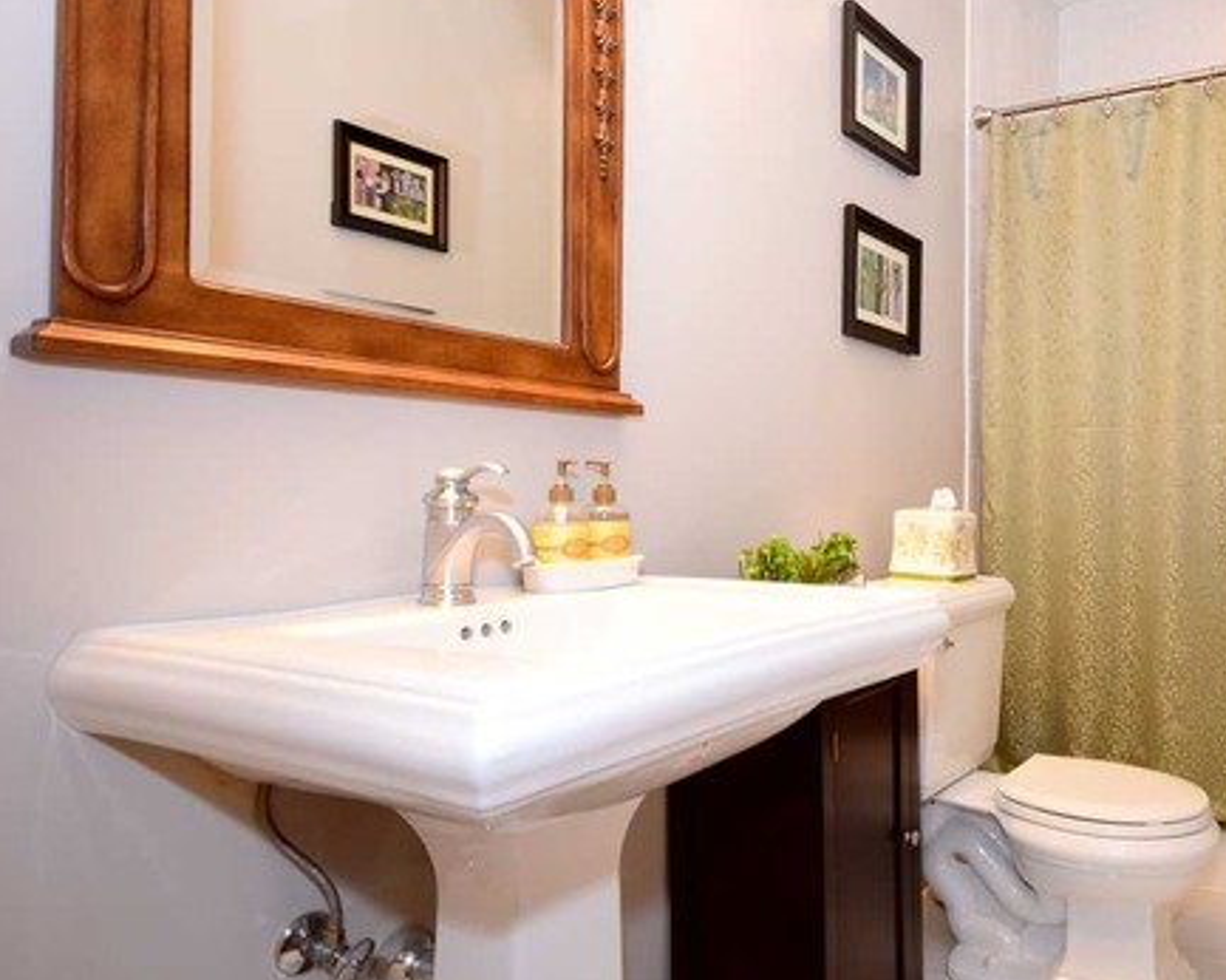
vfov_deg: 56.8
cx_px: 895
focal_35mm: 25
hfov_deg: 64.7
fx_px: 907
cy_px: 483
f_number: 5
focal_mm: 12
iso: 1600
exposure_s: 1/60
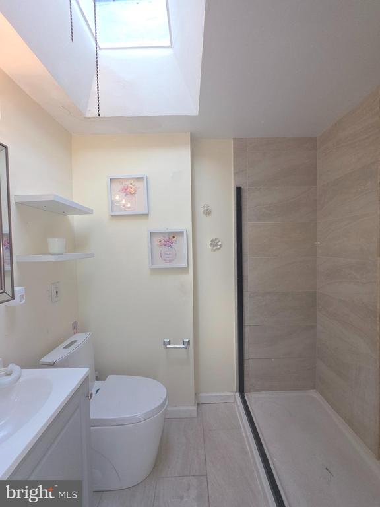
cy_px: 254
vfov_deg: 106.2
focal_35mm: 13
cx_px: 190
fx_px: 190
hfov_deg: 89.9
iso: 40
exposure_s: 1/120
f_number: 1.9
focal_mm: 2.2
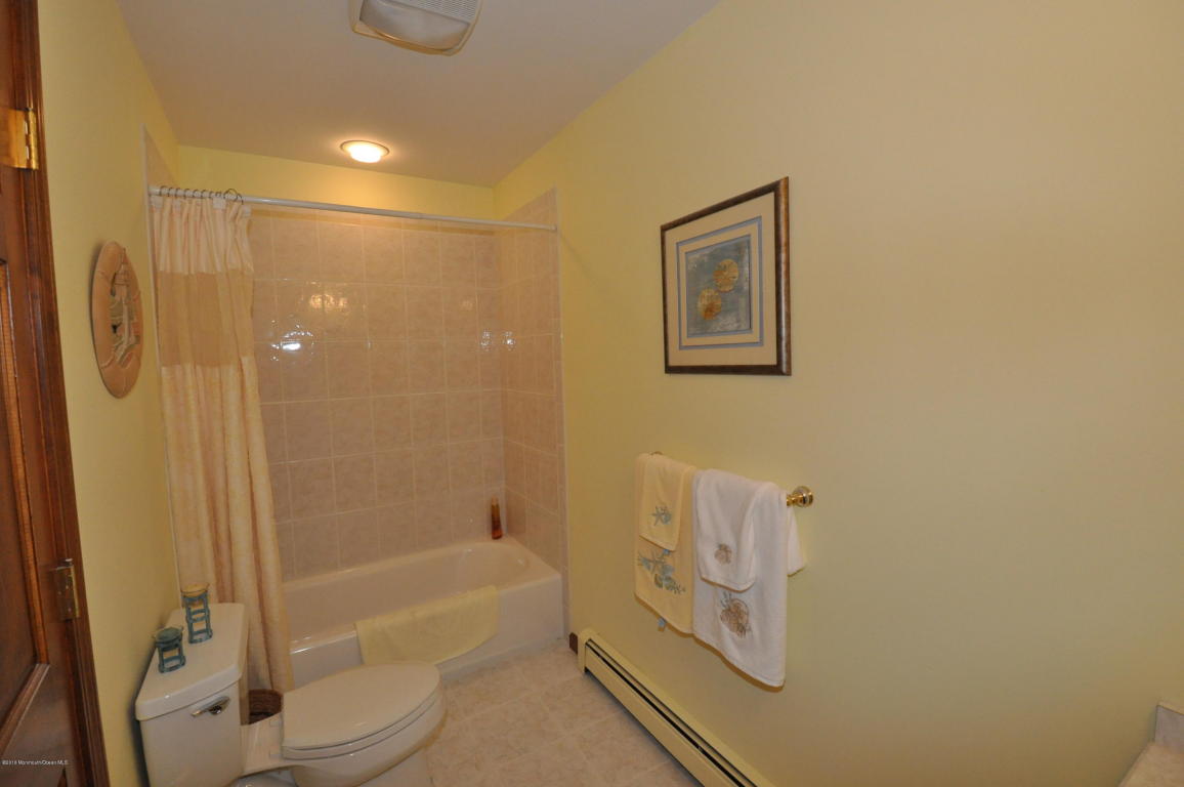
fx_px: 493
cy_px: 394
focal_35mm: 15
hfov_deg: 100.5
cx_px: 592
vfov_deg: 77.2
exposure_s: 1/60
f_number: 6.3
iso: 1250
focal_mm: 10
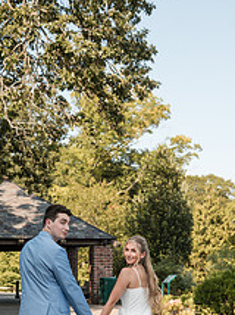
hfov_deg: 16.9
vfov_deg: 22.0
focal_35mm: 87
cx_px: 131
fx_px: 789
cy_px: 287
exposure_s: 1/250
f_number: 5.6
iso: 200
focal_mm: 43
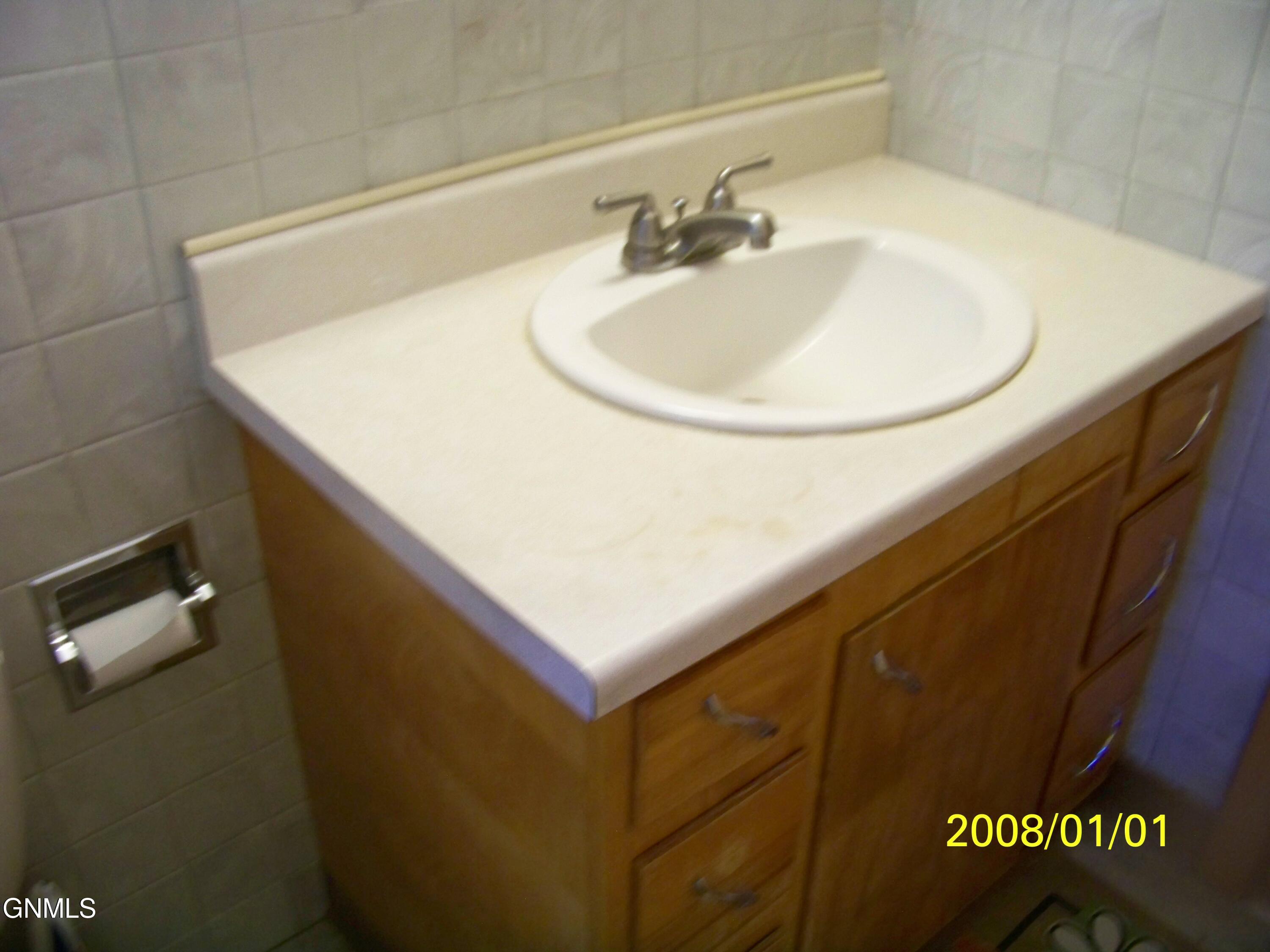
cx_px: 635
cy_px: 476
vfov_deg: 42.9
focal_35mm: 33
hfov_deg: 55.4
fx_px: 1211
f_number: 2.8
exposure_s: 1/30
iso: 250
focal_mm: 5.85
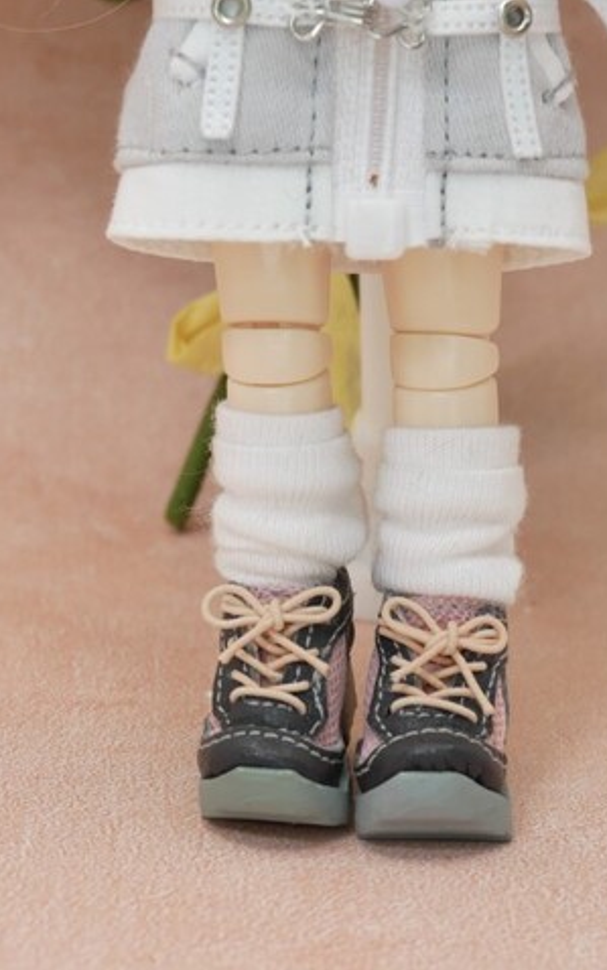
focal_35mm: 49
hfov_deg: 26.3
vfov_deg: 41.0
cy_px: 485
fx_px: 1296
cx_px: 349
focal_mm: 23
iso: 200
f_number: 7.1
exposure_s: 1/20
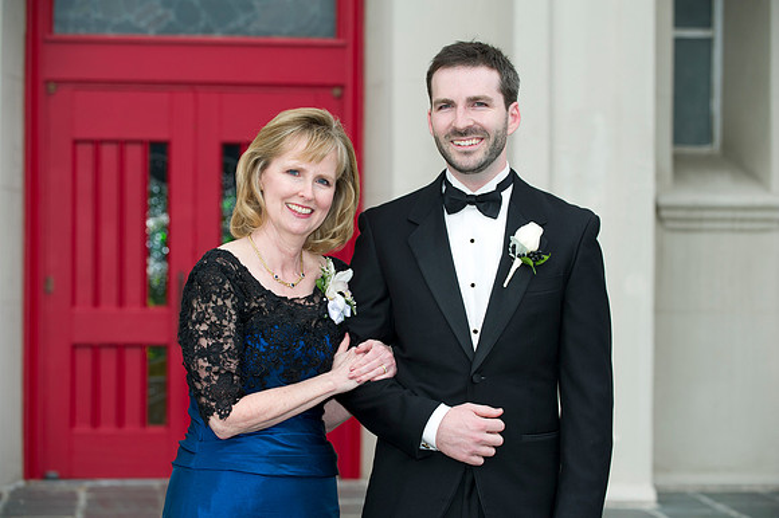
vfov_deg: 14.4
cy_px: 259
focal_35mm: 95
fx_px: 2054
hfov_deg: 21.5
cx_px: 390
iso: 200
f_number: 4
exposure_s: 1/125
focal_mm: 95
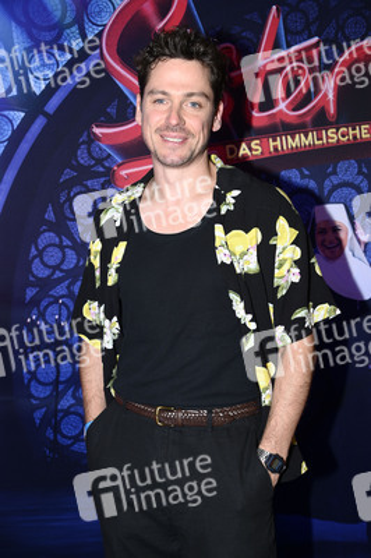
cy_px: 279
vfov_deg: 41.1
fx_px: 743
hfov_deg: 28.0
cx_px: 186
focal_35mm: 48
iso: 640
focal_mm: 48
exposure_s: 1/200
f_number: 5.6
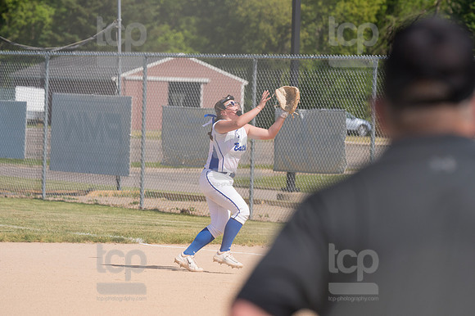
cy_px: 158
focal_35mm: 285
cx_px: 238
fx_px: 3758
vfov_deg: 4.8
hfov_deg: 7.2
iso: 250
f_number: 5.6
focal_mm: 190
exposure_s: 1/1600
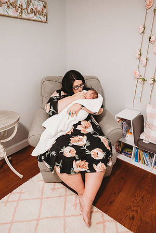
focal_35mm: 24
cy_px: 116
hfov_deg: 53.1
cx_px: 78
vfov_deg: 73.7
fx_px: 156
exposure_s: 1/160
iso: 2500
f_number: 2.2
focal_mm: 24
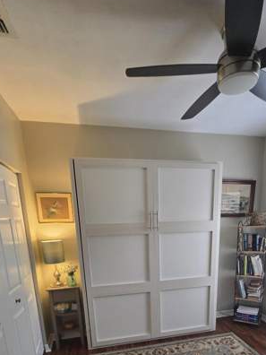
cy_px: 273
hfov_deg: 63.0
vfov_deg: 72.6
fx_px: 215
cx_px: 158
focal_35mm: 21
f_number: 2.2
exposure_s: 1/60
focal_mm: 2.2
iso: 200
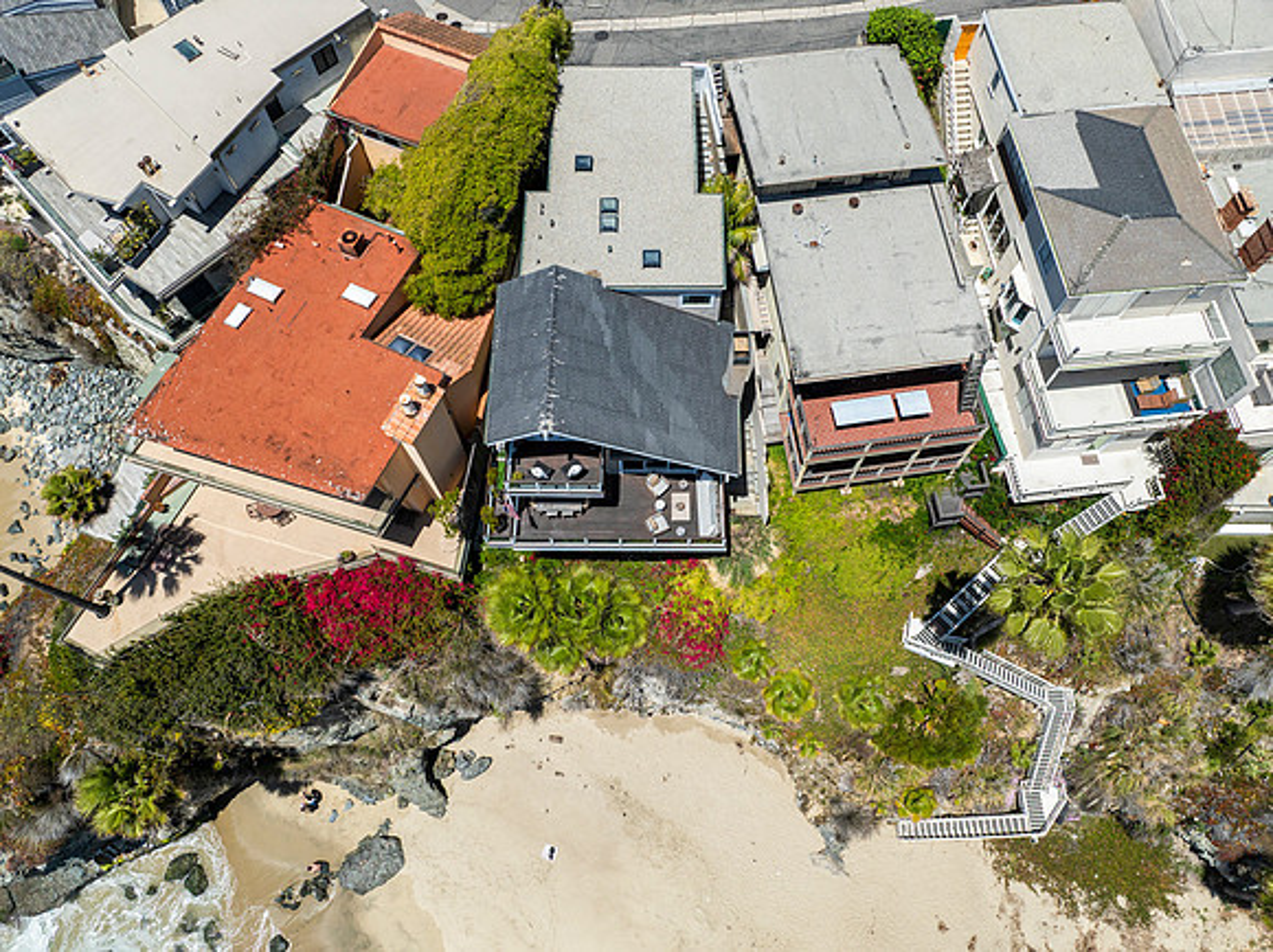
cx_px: 636
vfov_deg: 56.7
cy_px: 476
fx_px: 882
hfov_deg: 71.6
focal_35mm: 24
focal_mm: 12.29
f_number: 2.8
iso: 110
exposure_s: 1/4000
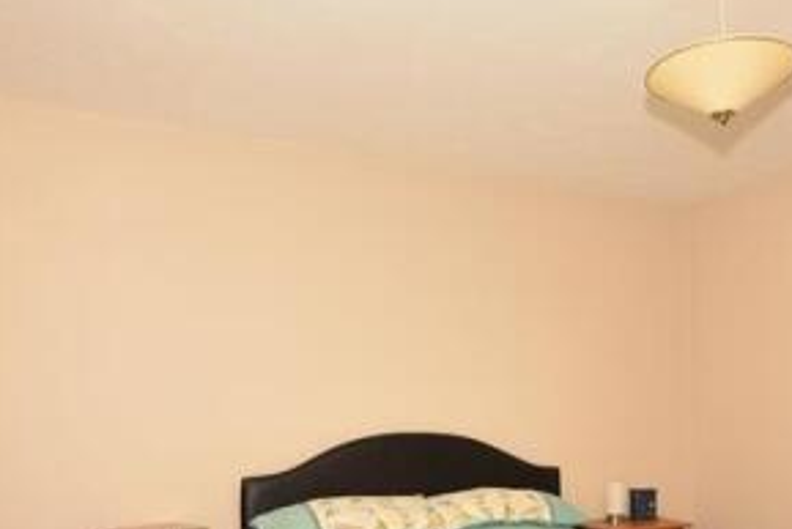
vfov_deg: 37.9
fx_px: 748
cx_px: 493
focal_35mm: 34
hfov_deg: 55.2
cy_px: 402
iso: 400
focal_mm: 10
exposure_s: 1/13
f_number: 5.6
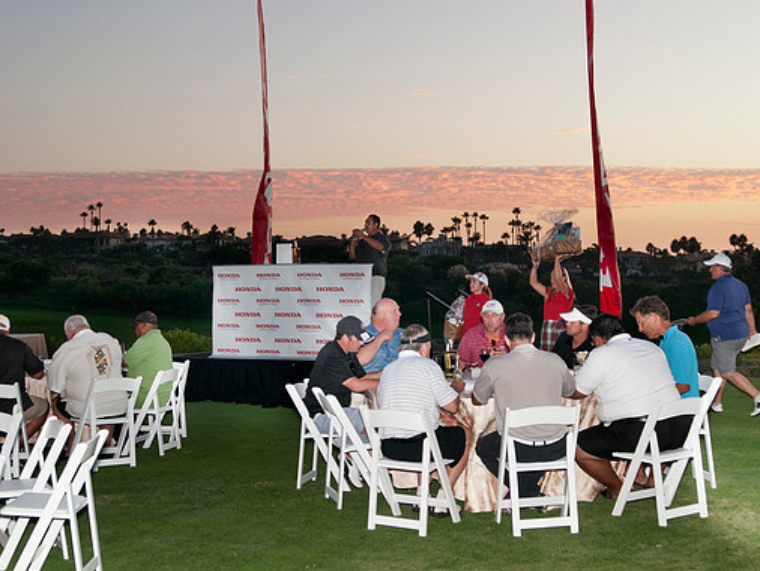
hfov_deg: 39.6
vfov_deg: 30.3
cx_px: 375
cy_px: 280
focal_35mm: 48
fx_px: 1054
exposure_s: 1/60
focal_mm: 28
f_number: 5
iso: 500
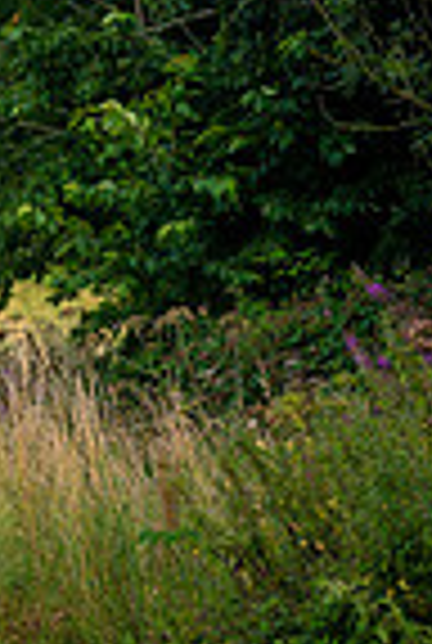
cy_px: 266
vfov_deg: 7.3
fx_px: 5069
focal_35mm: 283
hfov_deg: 4.7
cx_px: -796
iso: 100
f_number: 5
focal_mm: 70
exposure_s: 1/320
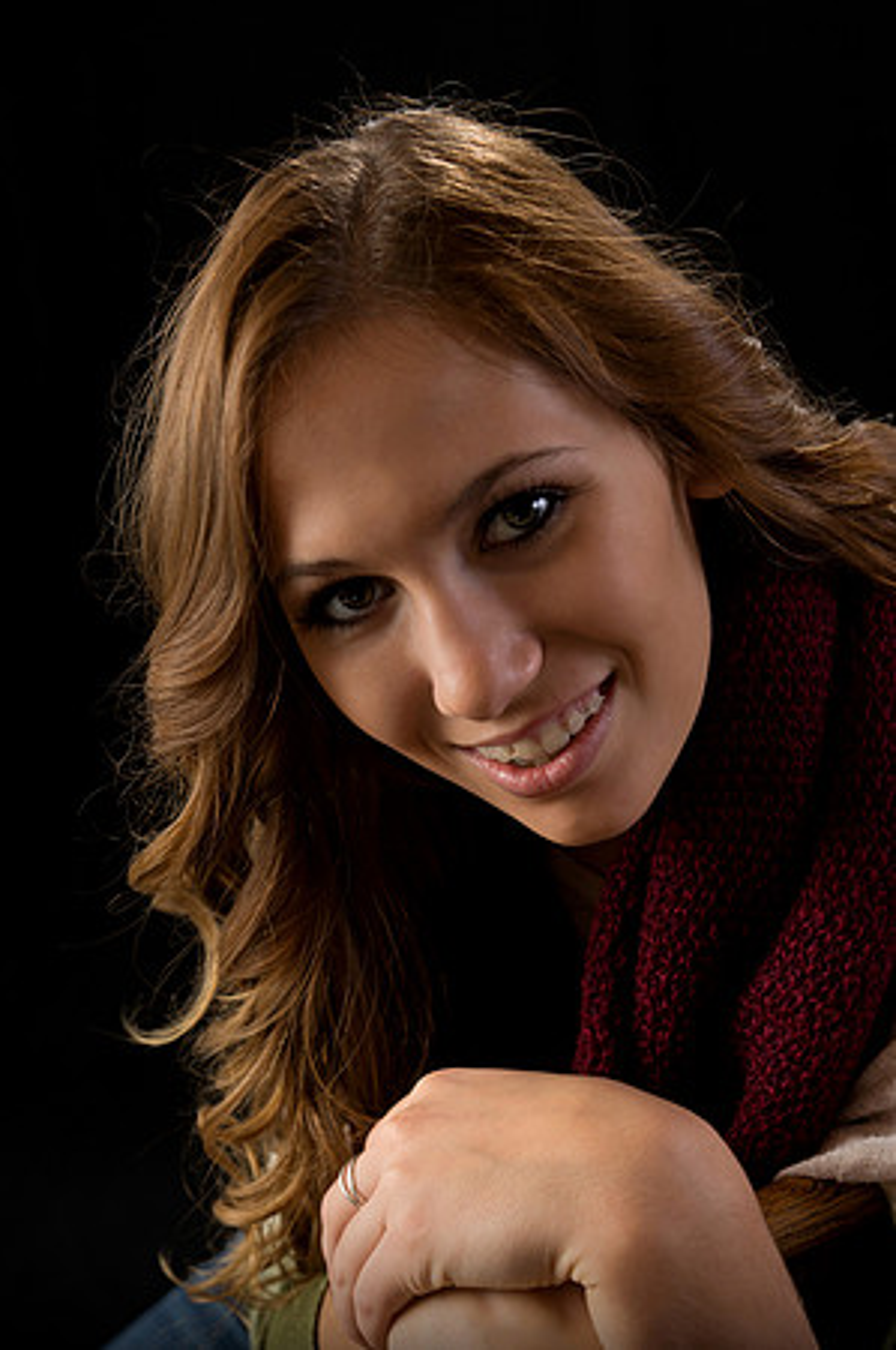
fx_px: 1684
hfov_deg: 29.8
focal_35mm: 45
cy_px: 675
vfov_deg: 43.6
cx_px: 448
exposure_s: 1/160
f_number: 4.5
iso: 100
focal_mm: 45
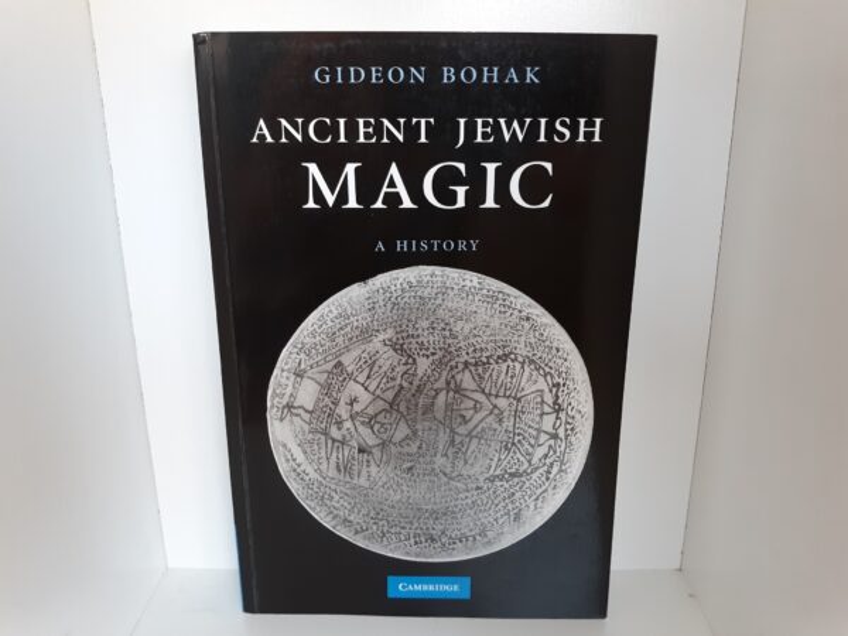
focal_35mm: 28
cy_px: 318
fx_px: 686
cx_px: 424
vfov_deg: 49.7
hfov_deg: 63.4
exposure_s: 1/33
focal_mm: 3.7
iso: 200
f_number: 1.7
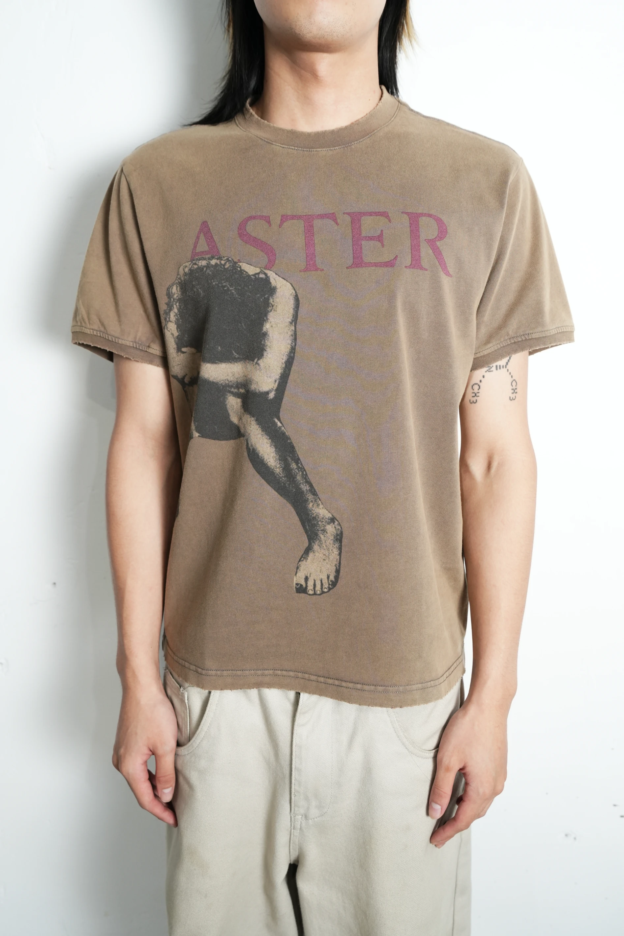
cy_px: 468
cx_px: 312
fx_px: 910
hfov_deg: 37.8
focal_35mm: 35
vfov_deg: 54.4
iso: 1250
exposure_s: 1/100
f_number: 4.5
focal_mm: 35
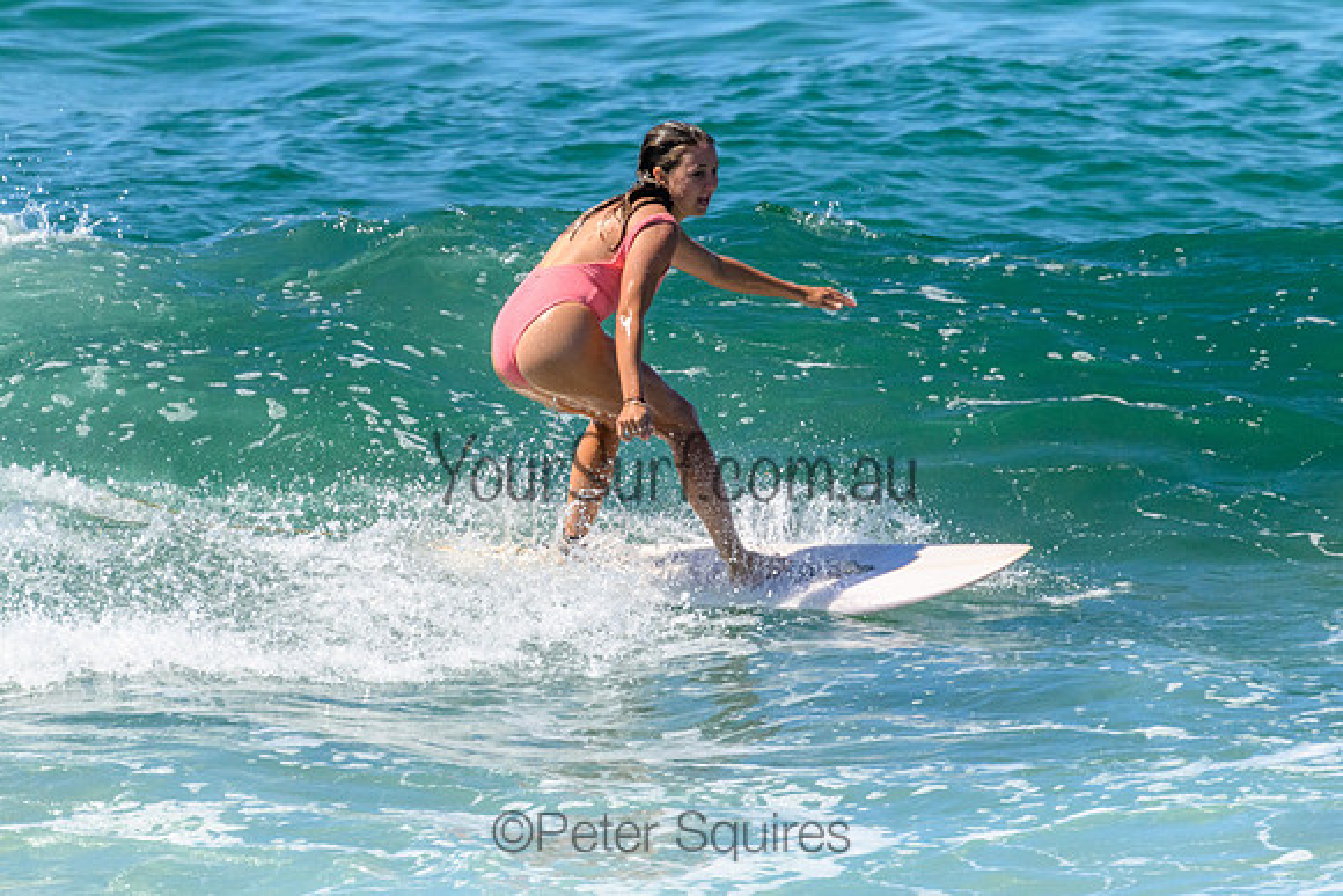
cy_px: 388
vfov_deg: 1.3
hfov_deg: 1.9
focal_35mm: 1101
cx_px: 672
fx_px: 41065
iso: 1250
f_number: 11
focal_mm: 800
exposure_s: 1/2000
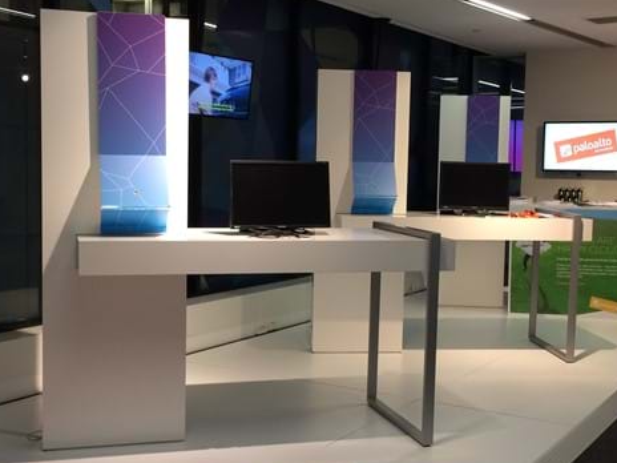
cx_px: 326
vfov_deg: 29.1
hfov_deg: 38.2
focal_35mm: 50
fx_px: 891
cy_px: 242
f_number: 2.2
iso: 64
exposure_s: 1/33
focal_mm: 4.15
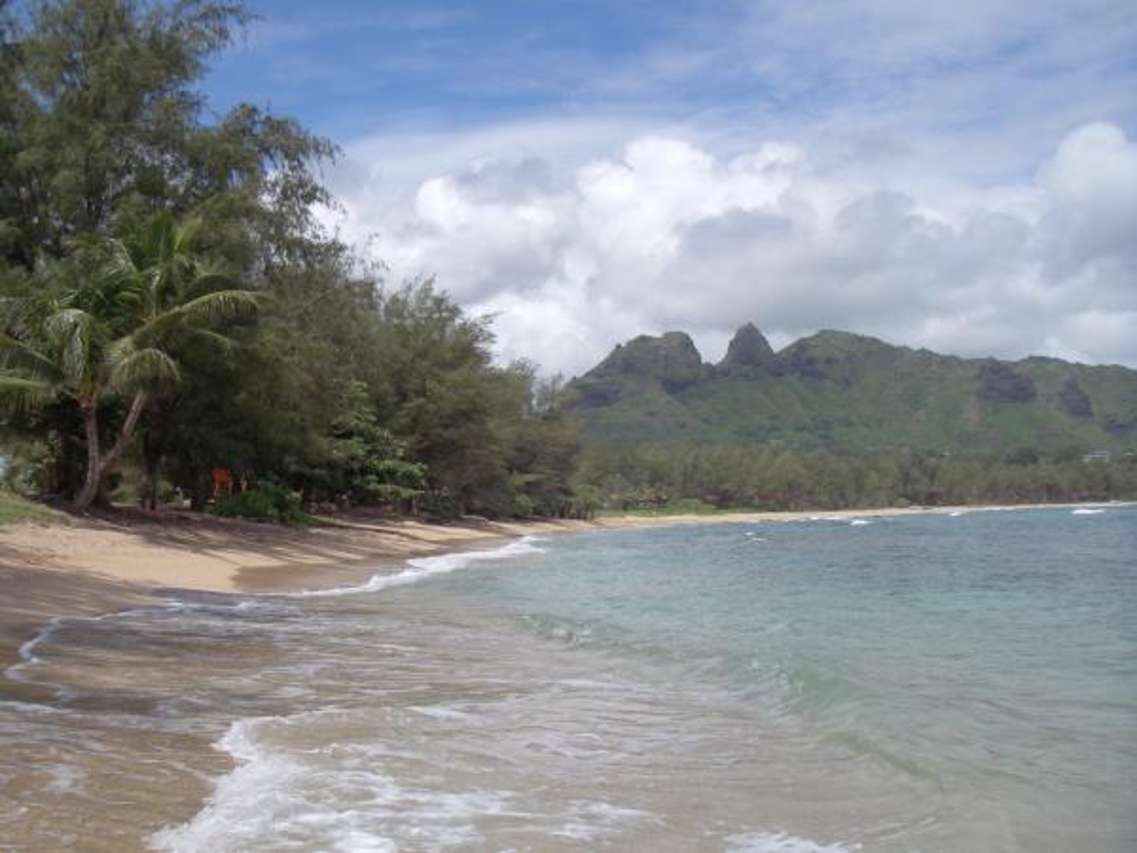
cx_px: 568
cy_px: 426
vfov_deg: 37.7
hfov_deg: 49.0
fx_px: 1248
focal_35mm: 38
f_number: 6.6
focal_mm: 6.3
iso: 80
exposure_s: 1/500
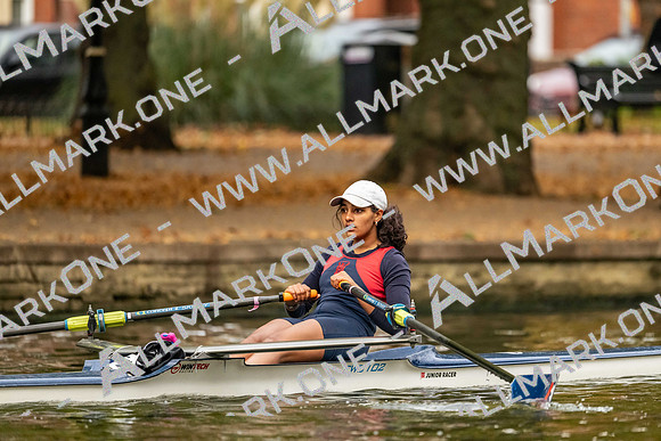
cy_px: 220
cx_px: 330
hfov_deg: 5.2
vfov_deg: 3.4
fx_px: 7346
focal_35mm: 400
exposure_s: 1/2500
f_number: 4.5
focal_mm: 400
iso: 4000
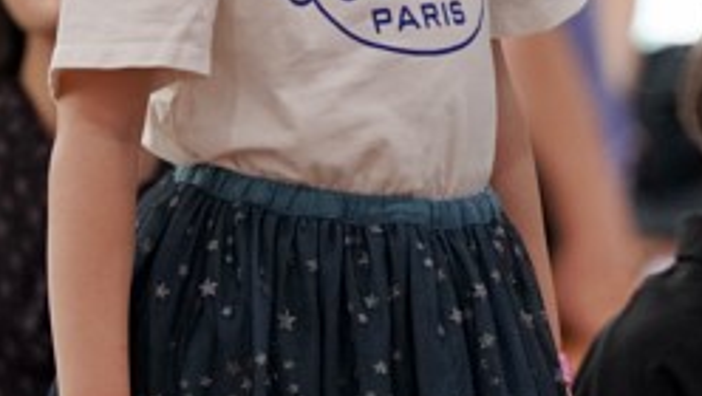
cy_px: 14
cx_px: 133
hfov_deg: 2.8
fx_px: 14140
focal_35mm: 759
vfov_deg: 1.6
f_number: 4
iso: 1600
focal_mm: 200
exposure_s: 1/250
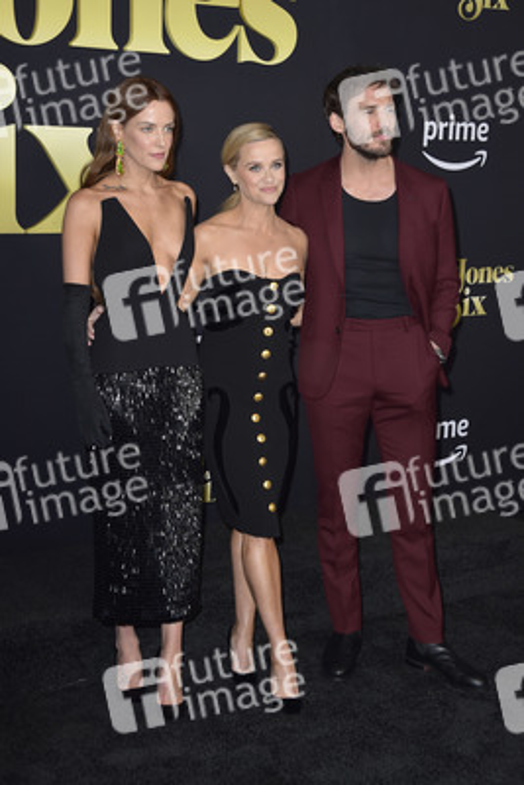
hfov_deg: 23.4
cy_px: 392
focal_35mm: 58
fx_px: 1265
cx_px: 262
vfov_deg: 34.5
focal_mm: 58
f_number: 6.3
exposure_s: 1/250
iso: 640
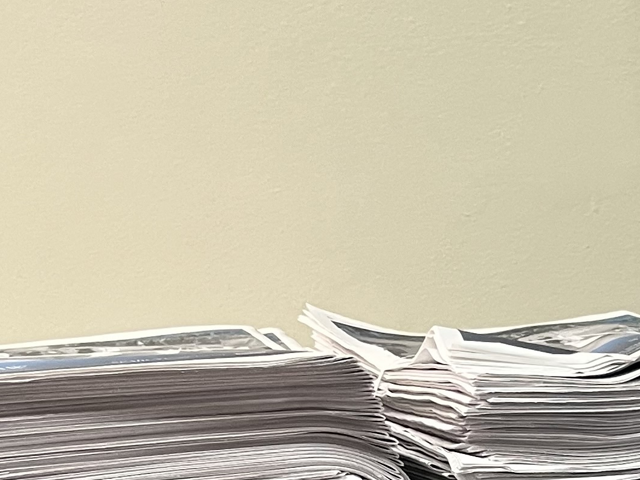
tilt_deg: -17.7
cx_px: 873
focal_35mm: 99
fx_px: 1830
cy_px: 646
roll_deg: -1.8
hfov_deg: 18.2
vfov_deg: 14.3
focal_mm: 5.1
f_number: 1.6
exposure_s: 1/60
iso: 160
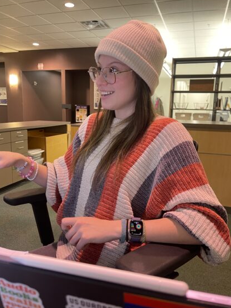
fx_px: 240
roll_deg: -1.2
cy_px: 149
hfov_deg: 51.4
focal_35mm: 27
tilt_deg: -9.5
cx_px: 116
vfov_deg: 65.3
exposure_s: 1/60
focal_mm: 5.1
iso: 200
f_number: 1.6
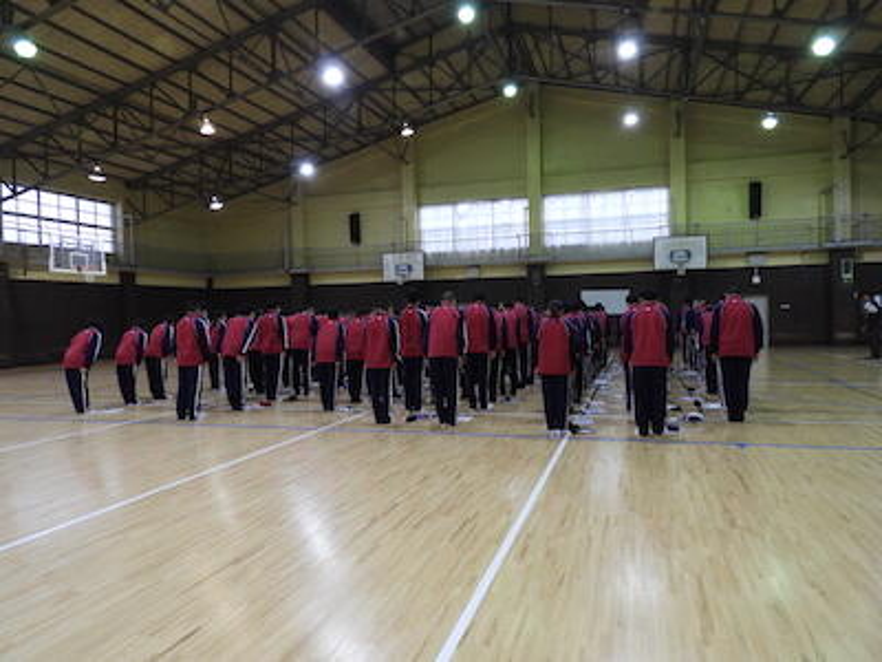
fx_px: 612
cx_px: 441
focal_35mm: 24
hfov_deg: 71.6
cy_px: 331
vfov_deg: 56.8
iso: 180
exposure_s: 1/30
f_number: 3.3
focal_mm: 4.3
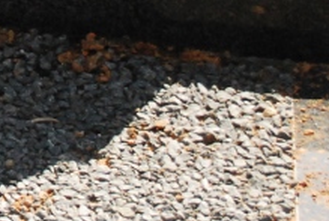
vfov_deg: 6.0
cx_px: -400
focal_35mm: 224
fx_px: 2051
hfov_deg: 8.5
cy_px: -261
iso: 1600
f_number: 4.8
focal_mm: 32
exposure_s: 1/4000
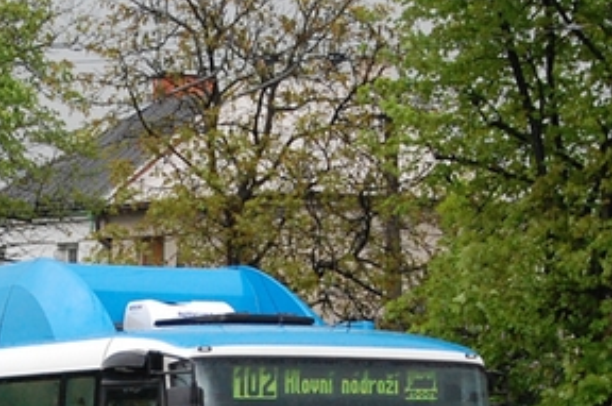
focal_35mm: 178
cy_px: 344
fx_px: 3021
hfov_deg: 11.5
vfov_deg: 7.7
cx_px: 128
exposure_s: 1/400
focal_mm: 38
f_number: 4.5
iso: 800
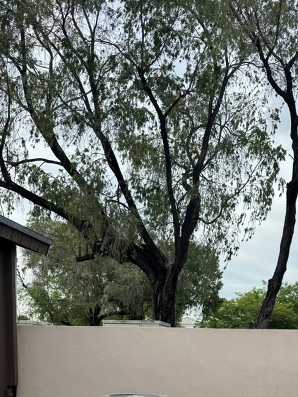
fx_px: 677
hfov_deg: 24.6
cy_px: 412
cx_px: 217
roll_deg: -0.7
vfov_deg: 30.1
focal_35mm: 59
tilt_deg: -6.3
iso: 80
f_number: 1.78
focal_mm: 6.76
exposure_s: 1/2041
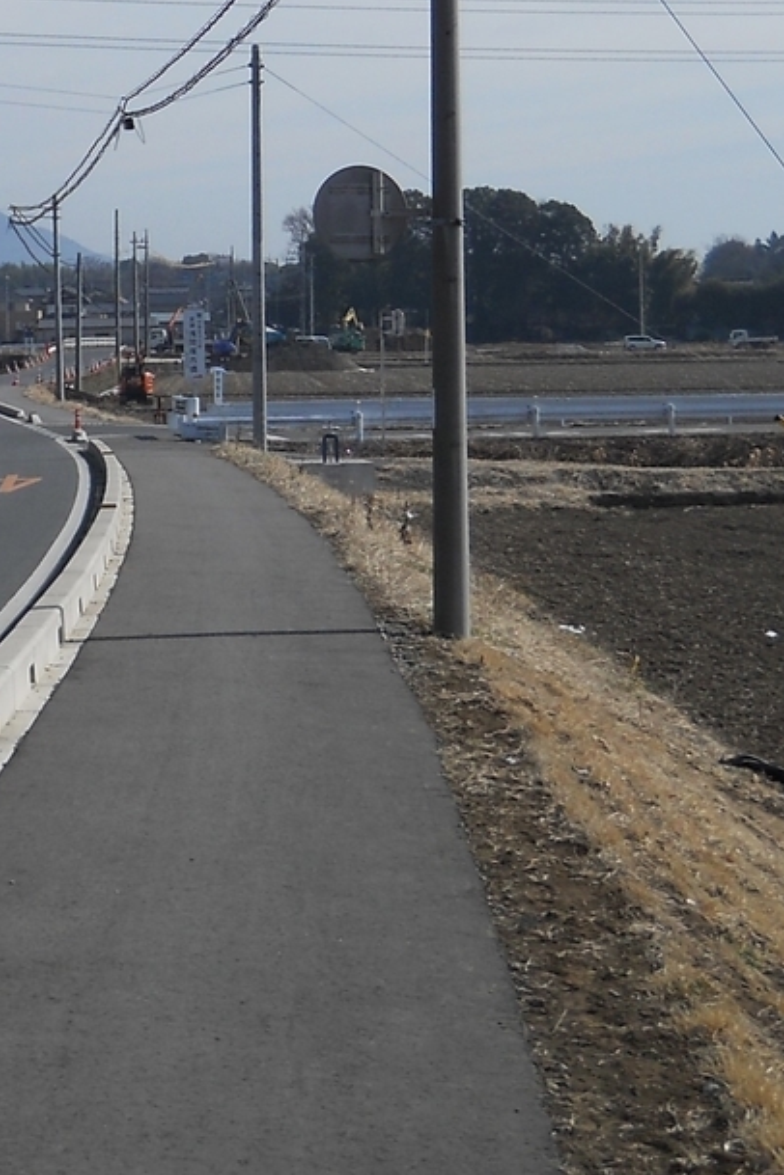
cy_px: 309
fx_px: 2744
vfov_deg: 24.0
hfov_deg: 15.8
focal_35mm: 84
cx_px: -83
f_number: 5.5
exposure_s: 1/640
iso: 80
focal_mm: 6.72
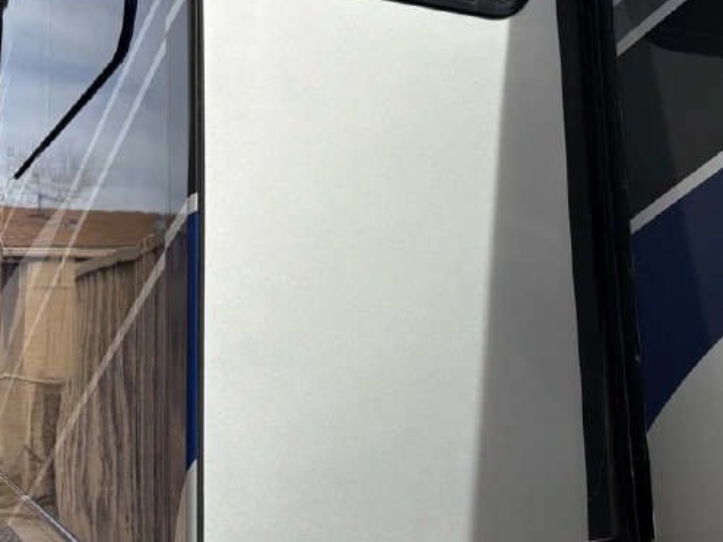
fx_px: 877
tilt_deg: +10.4
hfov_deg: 44.6
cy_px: 186
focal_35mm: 42
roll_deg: +0.2
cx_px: 288
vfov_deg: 34.1
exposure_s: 1/4329
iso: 50
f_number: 1.6
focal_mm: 5.96
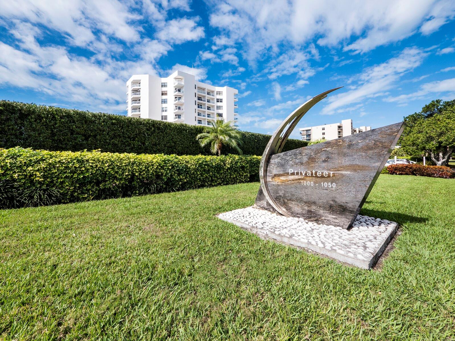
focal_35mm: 14
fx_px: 184
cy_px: 170
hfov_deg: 102.1
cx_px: 228
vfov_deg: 85.7
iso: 400
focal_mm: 7
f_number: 9
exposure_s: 1/640
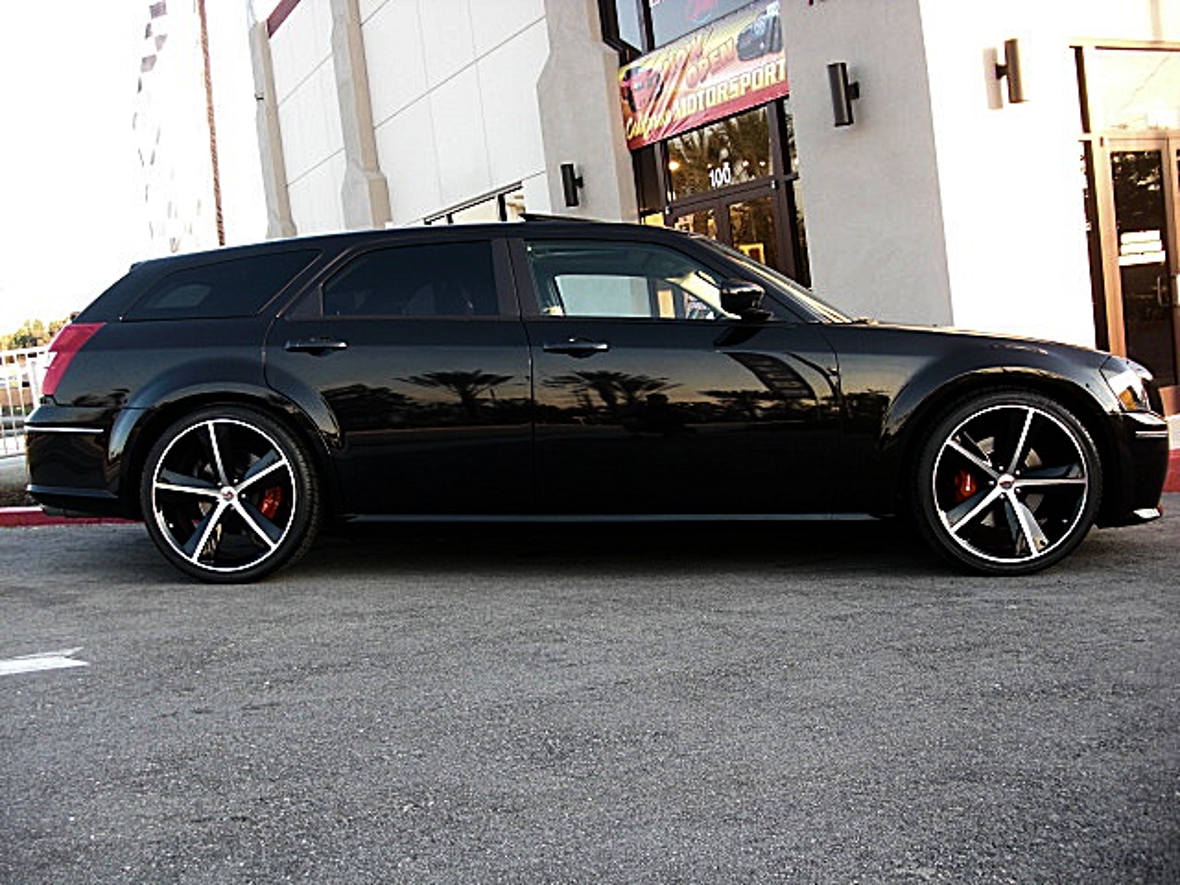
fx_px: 1227
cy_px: 442
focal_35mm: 36
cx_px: 590
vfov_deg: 39.7
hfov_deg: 51.4
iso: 100
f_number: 2.8
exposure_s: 1/100
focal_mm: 6.3
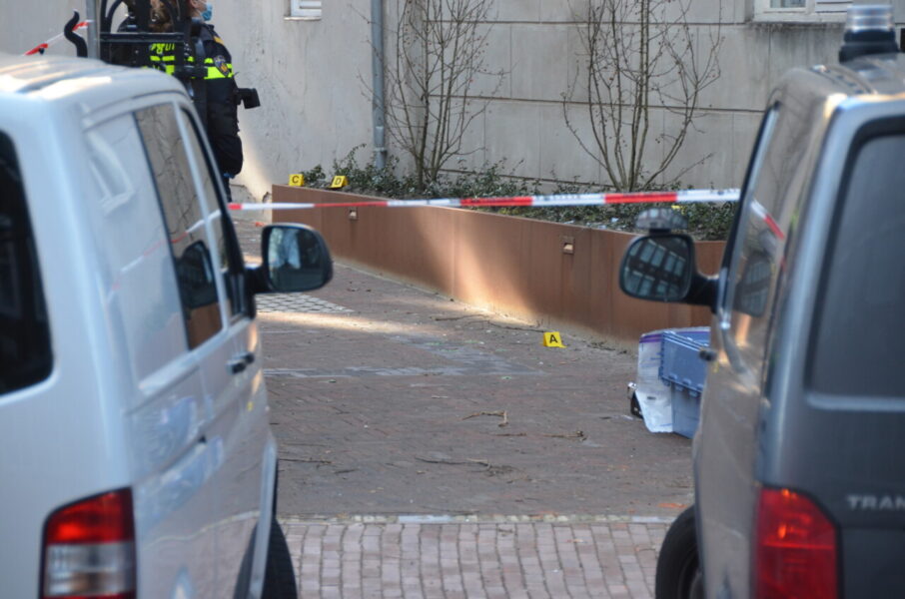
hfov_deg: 10.2
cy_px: 300
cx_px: 452
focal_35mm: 202
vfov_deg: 6.8
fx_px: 5080
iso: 800
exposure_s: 1/200
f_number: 5.6
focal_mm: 135
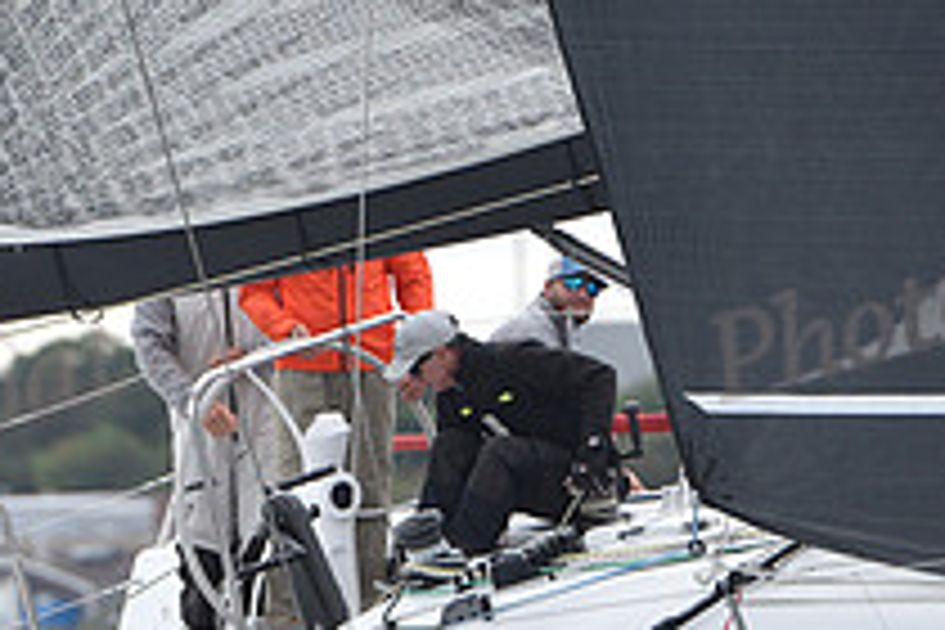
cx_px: 482
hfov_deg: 3.7
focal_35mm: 552
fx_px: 14489
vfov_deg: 2.5
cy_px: 583
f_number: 4
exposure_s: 1/1000
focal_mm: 200
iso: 400
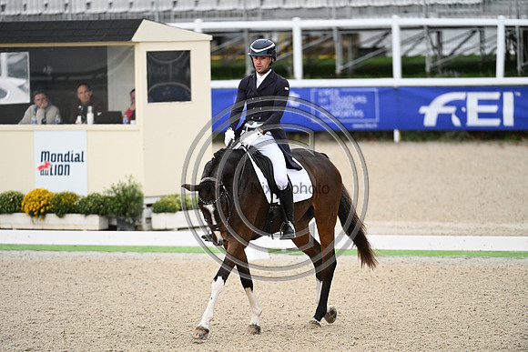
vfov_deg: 4.0
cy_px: 176
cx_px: 264
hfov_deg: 6.1
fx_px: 4988
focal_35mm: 340
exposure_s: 1/1250
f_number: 4.5
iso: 2200
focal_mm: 340
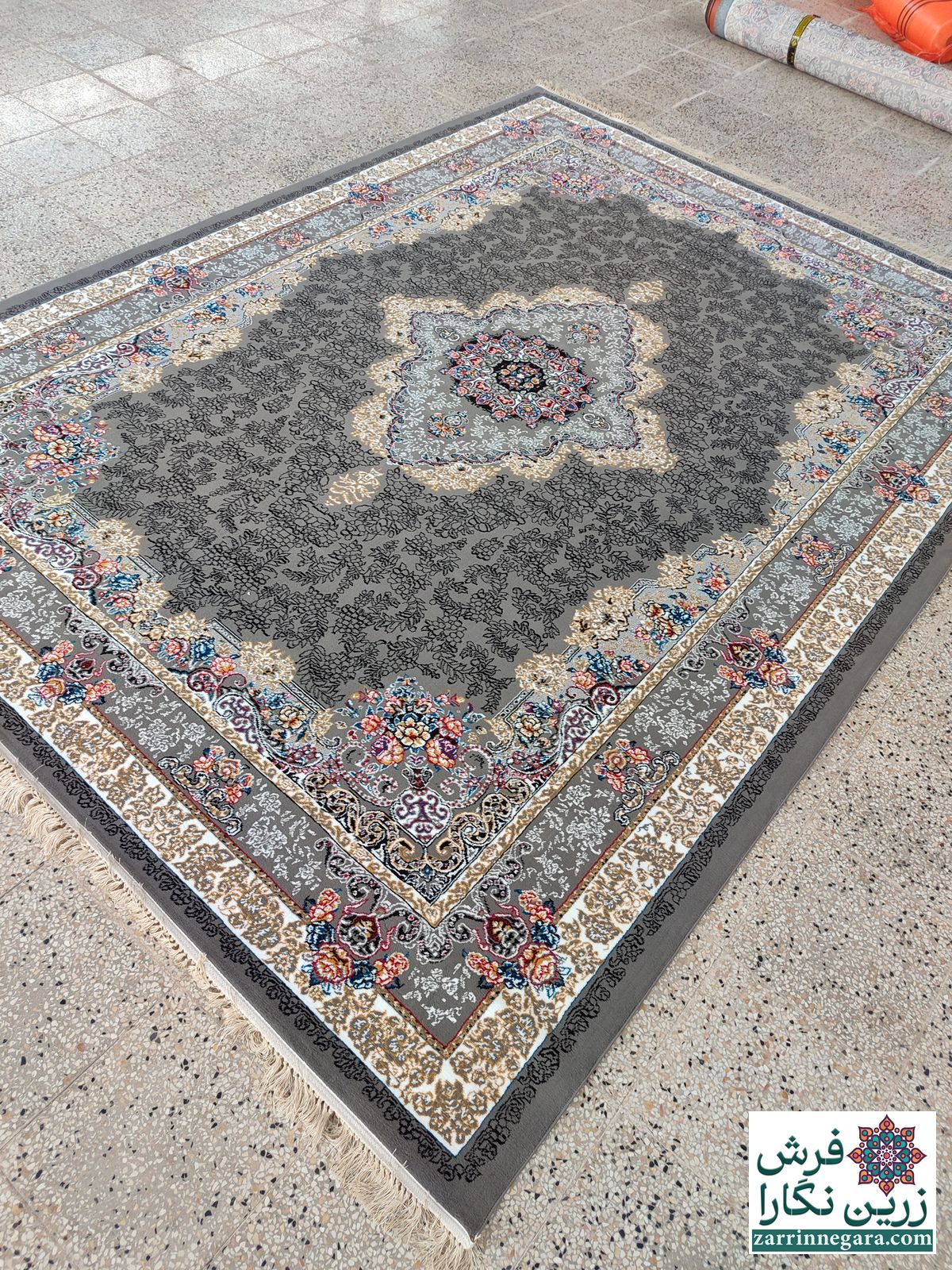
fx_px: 917
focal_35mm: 25
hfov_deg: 54.9
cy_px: 635
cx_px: 476
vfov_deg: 69.4
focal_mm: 5.95
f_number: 1.89
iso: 518
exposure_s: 1/50
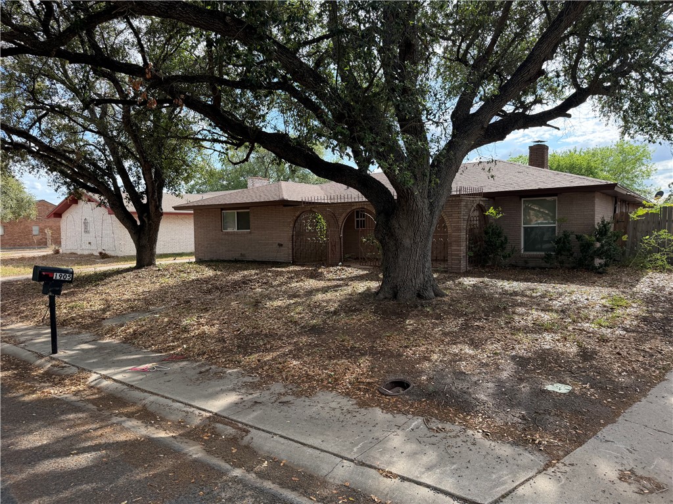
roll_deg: +0.6
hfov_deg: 71.6
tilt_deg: -2.6
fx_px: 467
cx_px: 336
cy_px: 252
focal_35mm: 24
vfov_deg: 56.8
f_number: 1.78
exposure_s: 1/2053
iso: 100
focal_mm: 6.76
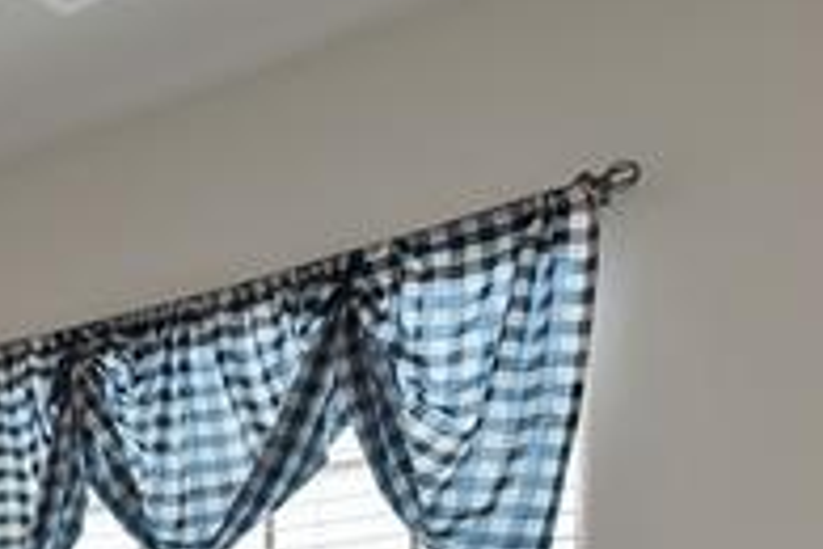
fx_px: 1440
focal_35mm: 63
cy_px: 885
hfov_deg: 22.7
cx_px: -553
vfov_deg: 18.4
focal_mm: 12
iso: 640
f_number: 9
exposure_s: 1/15
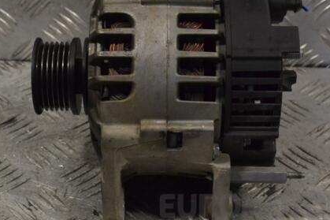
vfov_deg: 15.9
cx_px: 145
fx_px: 788
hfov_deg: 23.6
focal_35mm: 86
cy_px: 101
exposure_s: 1/320
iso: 3200
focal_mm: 40
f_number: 9
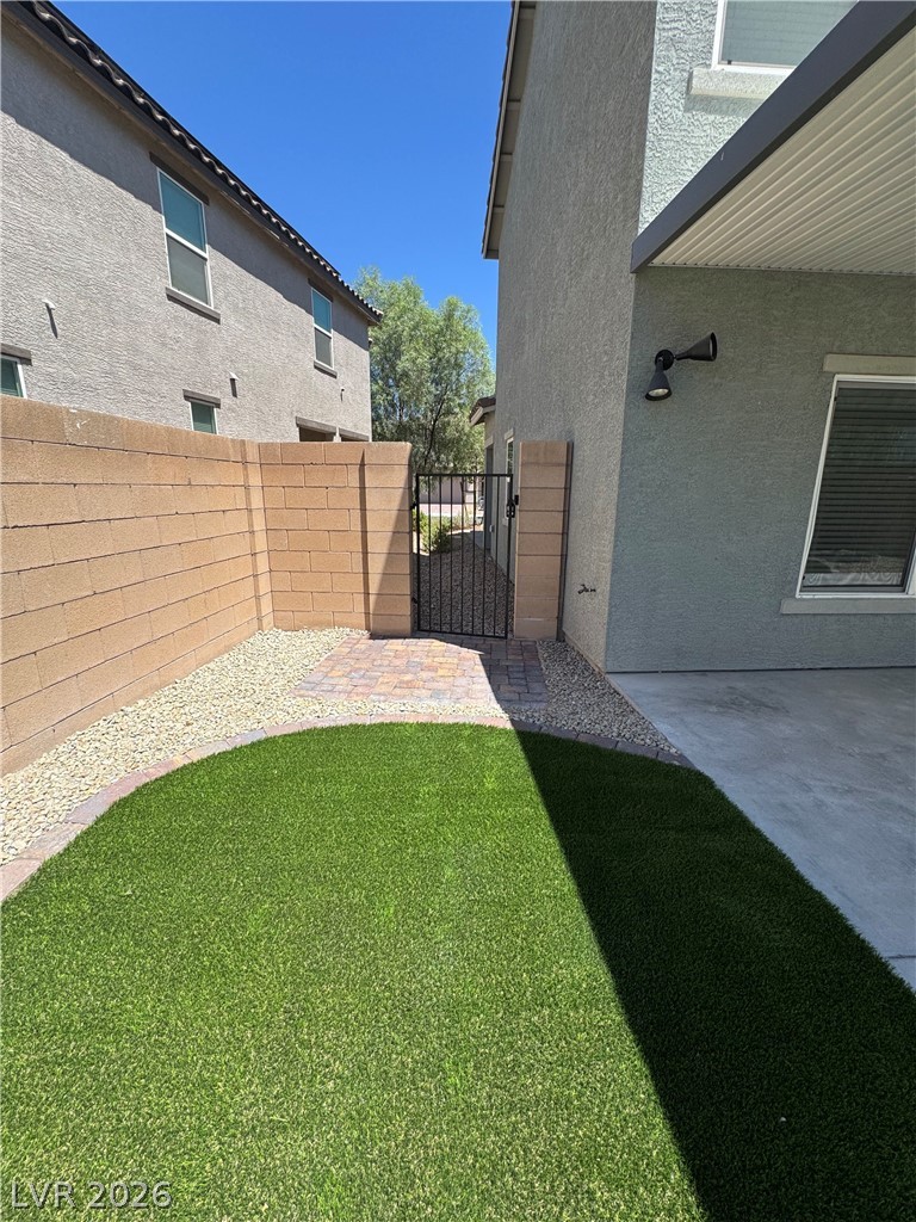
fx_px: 494
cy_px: 611
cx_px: 458
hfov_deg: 85.7
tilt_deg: -13.9
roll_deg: -0.2
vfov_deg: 102.1
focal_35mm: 14
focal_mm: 2.22
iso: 40
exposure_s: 1/1178
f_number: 2.2
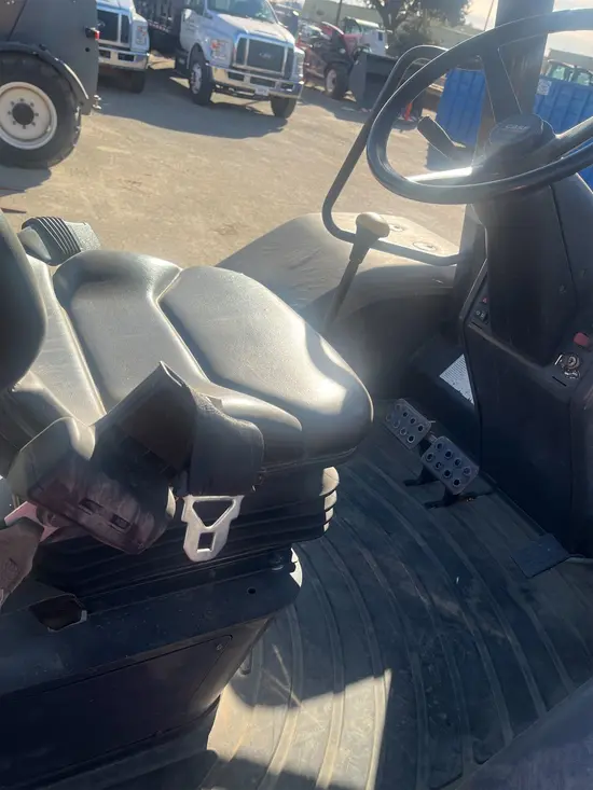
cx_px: 296
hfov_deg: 53.1
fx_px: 594
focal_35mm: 26
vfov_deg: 67.3
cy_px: 395
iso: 50
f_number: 1.6
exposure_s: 1/1404
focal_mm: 5.1
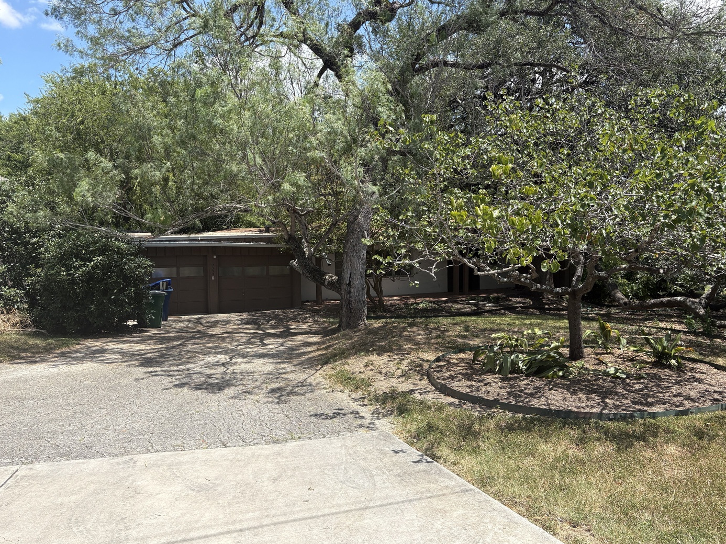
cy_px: 269
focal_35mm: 27
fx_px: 566
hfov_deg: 65.3
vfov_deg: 51.3
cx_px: 369
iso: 50
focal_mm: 5.96
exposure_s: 1/2208
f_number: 1.6
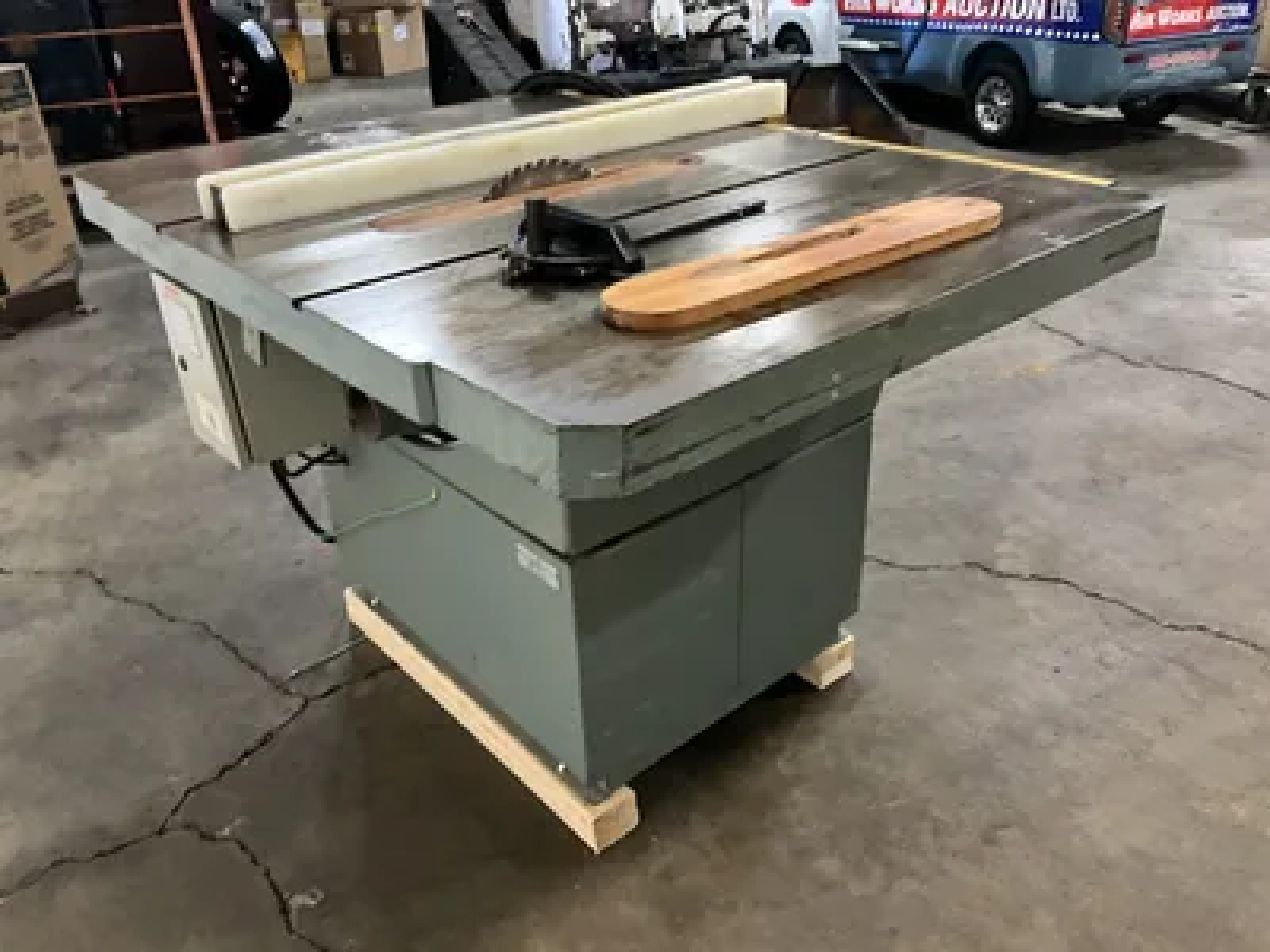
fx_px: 1064
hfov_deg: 61.7
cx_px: 635
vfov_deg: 48.2
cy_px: 476
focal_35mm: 29
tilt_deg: -30.7
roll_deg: +1.8
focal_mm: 3
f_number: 1.8
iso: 400
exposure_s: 1/30
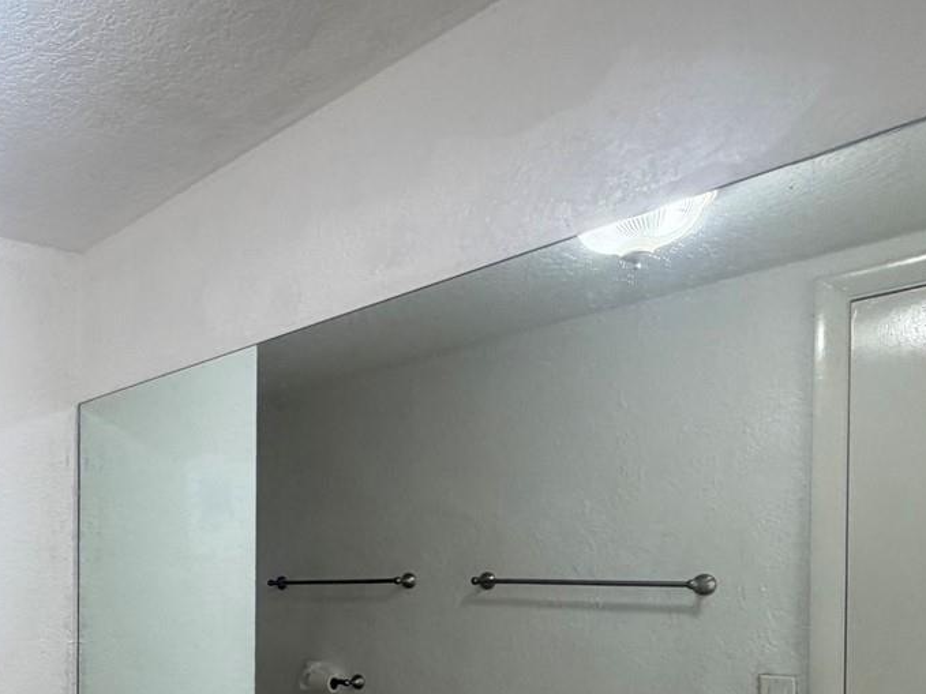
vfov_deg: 40.3
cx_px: 49
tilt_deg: +1.2
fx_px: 883
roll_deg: -0.7
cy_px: 597
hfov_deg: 48.0
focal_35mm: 33
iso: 125
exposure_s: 1/120
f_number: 2.2
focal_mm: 2.22
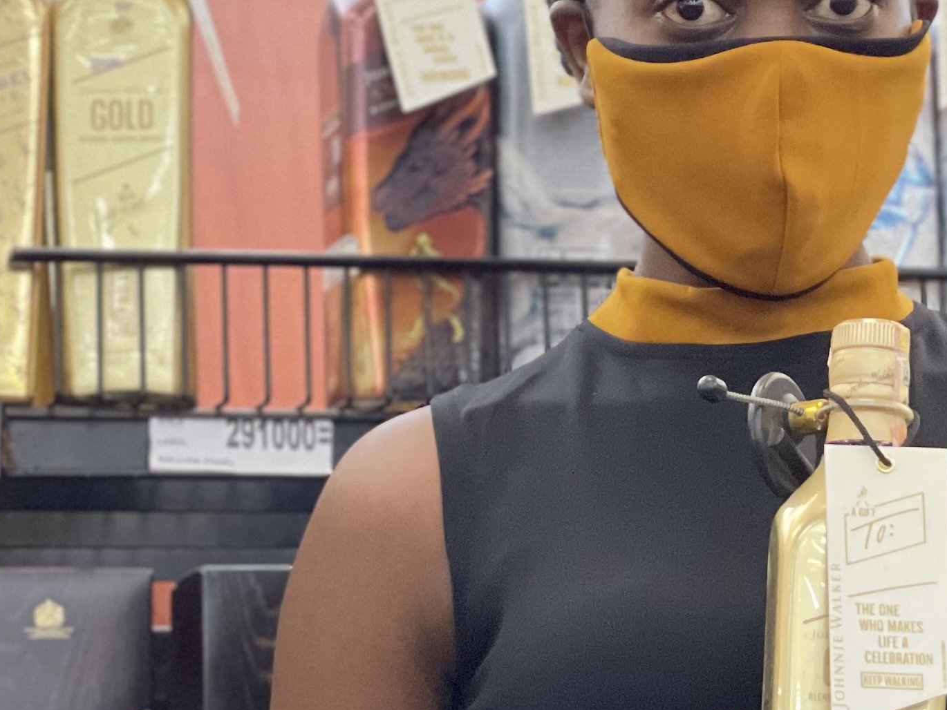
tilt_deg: +10.8
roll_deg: +3.2
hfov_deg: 12.8
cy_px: 336
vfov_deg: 9.7
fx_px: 4186
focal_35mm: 153
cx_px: 868
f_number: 2
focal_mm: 6
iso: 320
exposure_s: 1/33
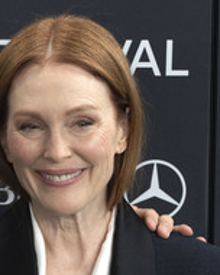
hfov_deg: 4.1
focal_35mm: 379
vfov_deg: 5.1
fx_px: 3085
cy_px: 153
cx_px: -145
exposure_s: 1/500
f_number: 6.3
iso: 2000
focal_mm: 144
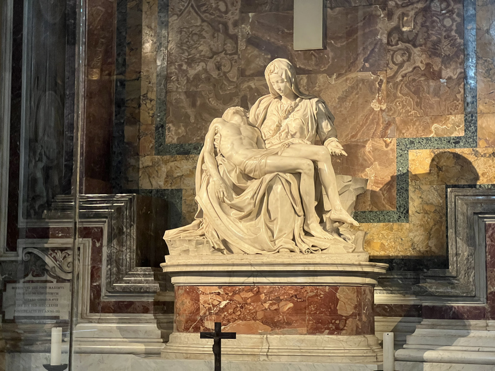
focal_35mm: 77
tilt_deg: +6.2
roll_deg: -0.6
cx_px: 248
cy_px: 186
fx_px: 1101
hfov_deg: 25.3
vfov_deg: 19.1
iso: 1000
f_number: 2.8
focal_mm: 9
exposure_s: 1/37
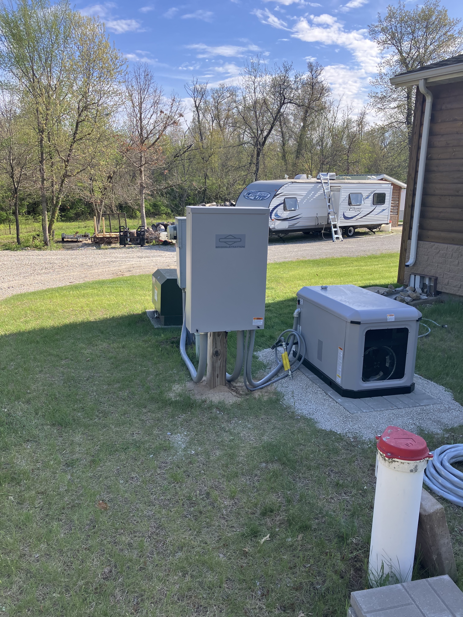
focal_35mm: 28
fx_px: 499
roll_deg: -1.9
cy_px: 308
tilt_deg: -11.6
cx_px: 232
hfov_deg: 49.7
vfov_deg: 63.4
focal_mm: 3.99
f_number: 1.8
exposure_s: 1/665
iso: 32
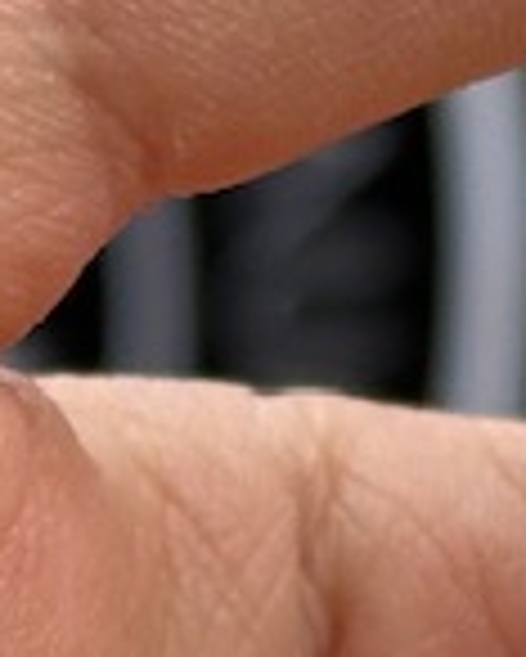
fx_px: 7970
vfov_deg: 4.7
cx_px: 490
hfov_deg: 3.8
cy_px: 558
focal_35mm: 410
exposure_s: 1/858
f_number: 1.78
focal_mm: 6.86
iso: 64
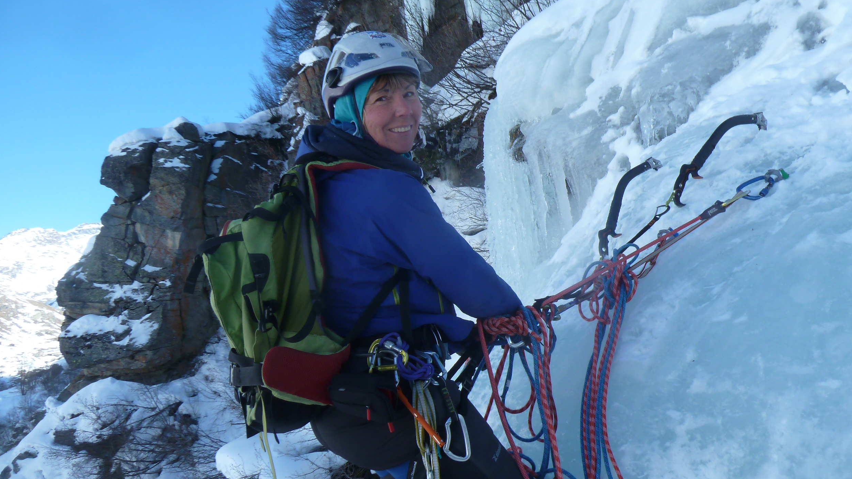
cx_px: 426
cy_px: 252
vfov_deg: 41.5
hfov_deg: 67.9
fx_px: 633
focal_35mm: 28
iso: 80
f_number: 4
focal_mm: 4.1
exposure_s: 1/320
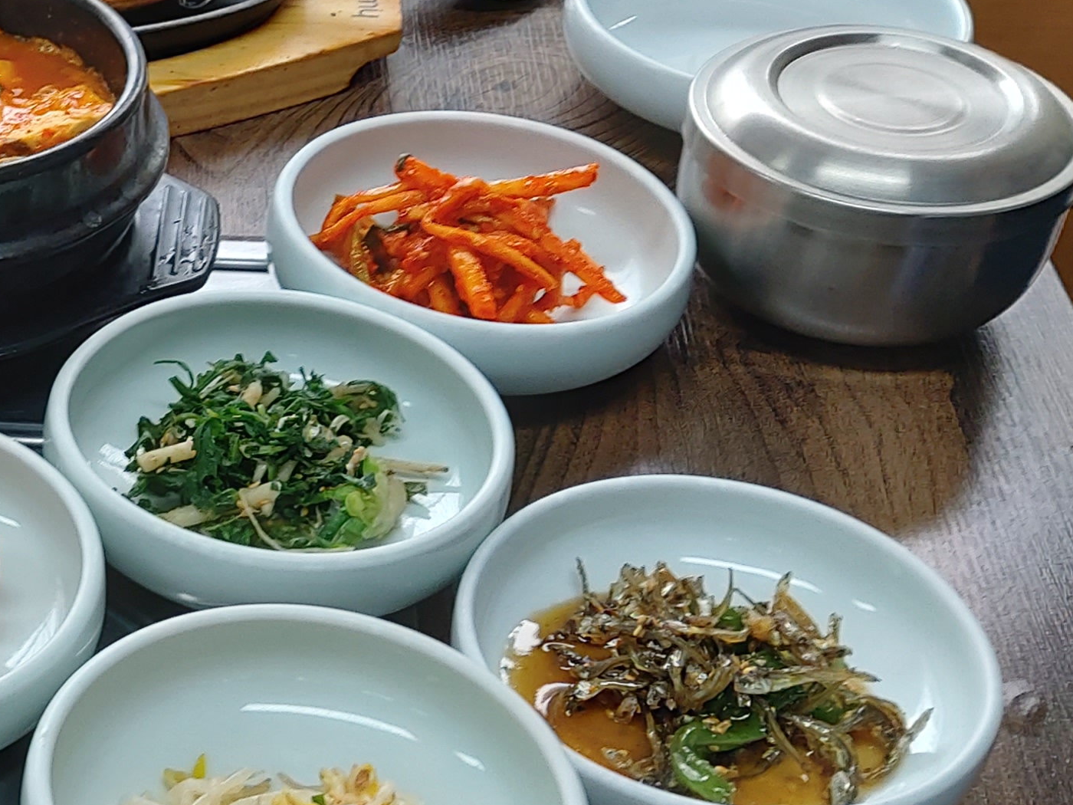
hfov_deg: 25.1
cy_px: 455
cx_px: -117
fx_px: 2232
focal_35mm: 72
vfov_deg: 20.4
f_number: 2
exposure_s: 1/60
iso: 50
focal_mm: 4.58
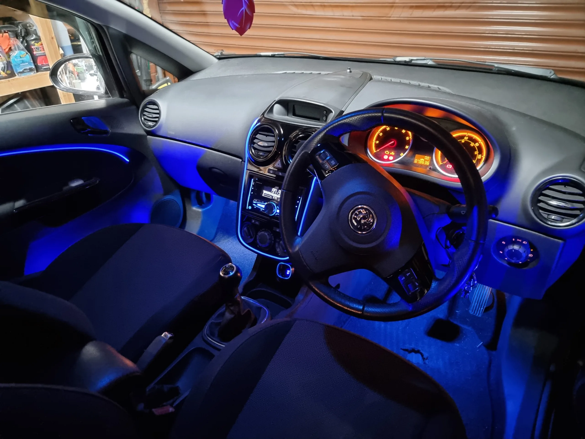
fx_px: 406
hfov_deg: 71.6
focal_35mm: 24
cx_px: 292
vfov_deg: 56.8
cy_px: 220
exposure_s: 1/20
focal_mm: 6.7
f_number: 1.8
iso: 1600
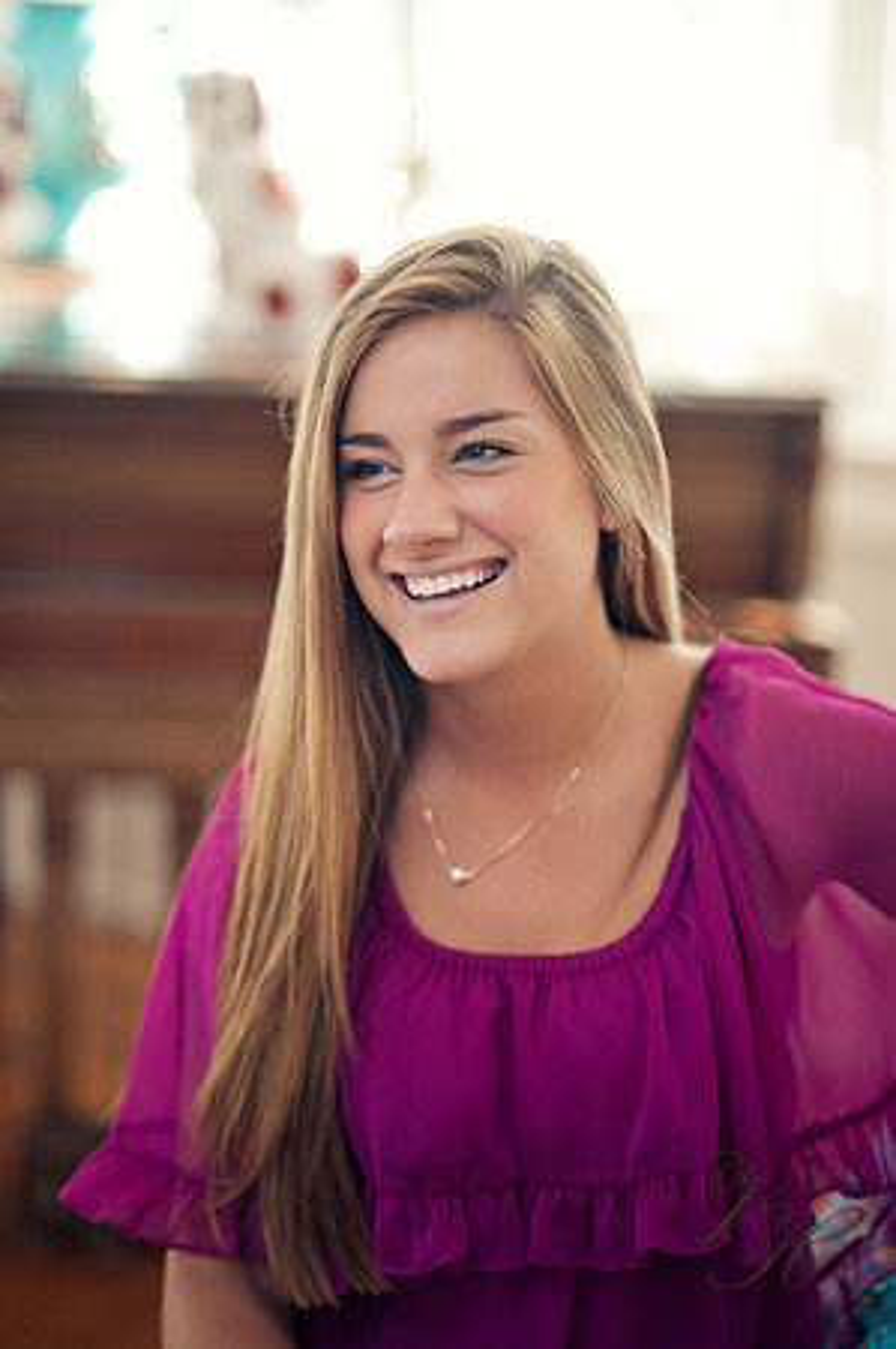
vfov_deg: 23.9
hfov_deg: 16.0
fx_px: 3180
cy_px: 674
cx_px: 448
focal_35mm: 85
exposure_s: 1/100
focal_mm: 85
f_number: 1.8
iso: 250
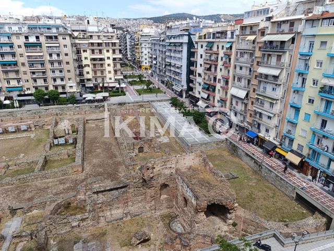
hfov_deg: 73.9
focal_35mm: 23
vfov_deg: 58.9
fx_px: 222
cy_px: 126
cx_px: 167
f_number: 1.6
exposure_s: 1/377
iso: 50
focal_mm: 6.14
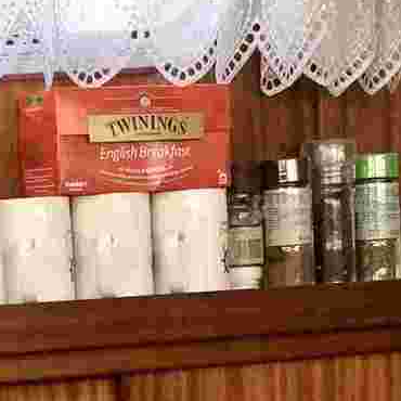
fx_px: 2267
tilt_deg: -7.9
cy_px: 587
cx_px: -7
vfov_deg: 9.8
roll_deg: +1.5
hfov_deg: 10.0
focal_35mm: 173
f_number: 2.2
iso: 32
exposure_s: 1/100
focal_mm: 4.15
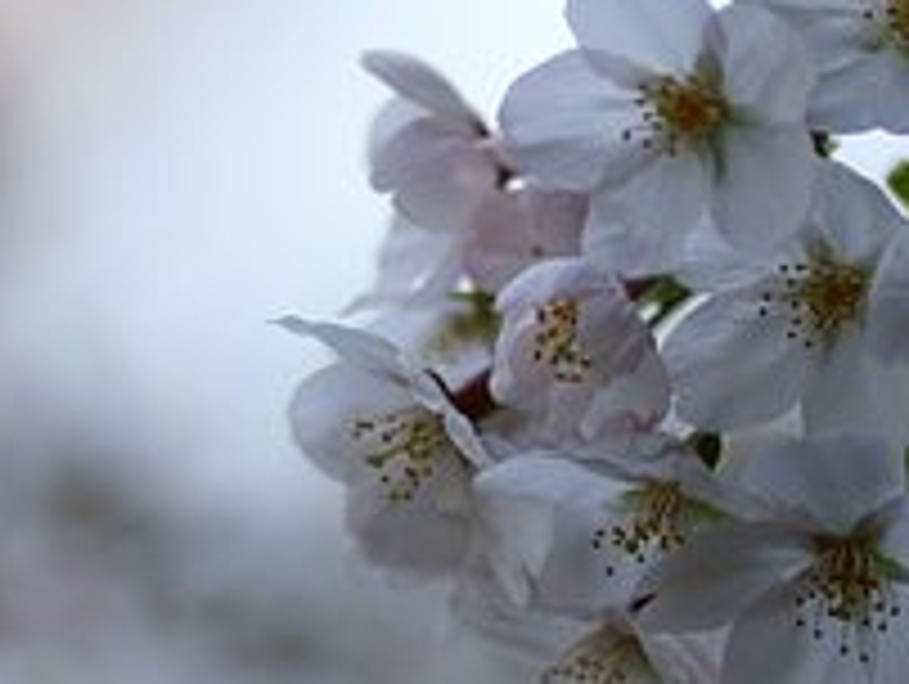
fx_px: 9596
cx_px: 590
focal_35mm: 365
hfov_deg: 5.4
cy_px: 346
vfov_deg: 4.1
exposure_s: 1/2000
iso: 200
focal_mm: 100
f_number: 2.8
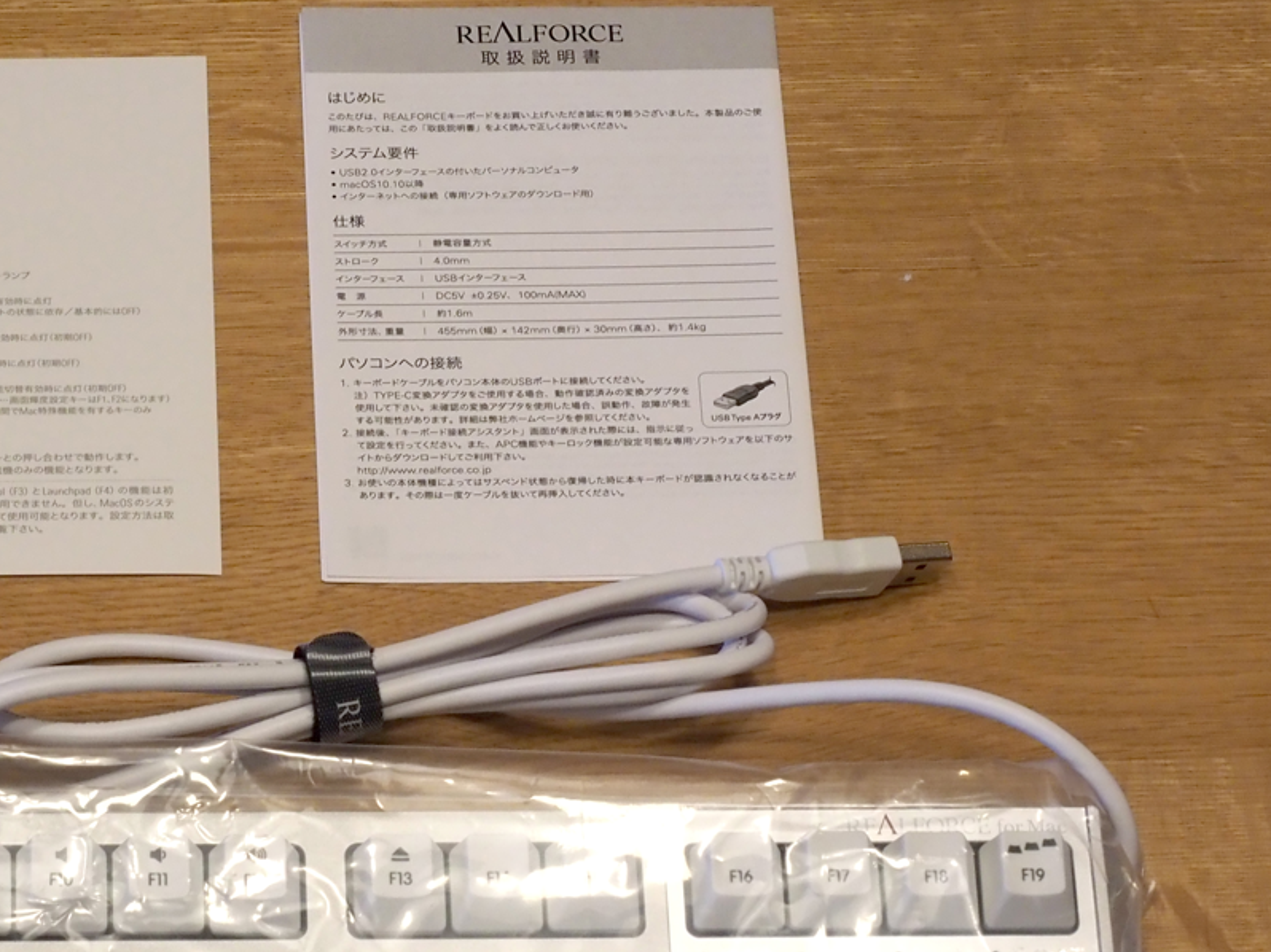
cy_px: 543
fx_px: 5653
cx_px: 8
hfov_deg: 12.7
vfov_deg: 9.6
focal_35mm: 154
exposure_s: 1/80
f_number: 7.1
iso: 640
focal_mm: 32
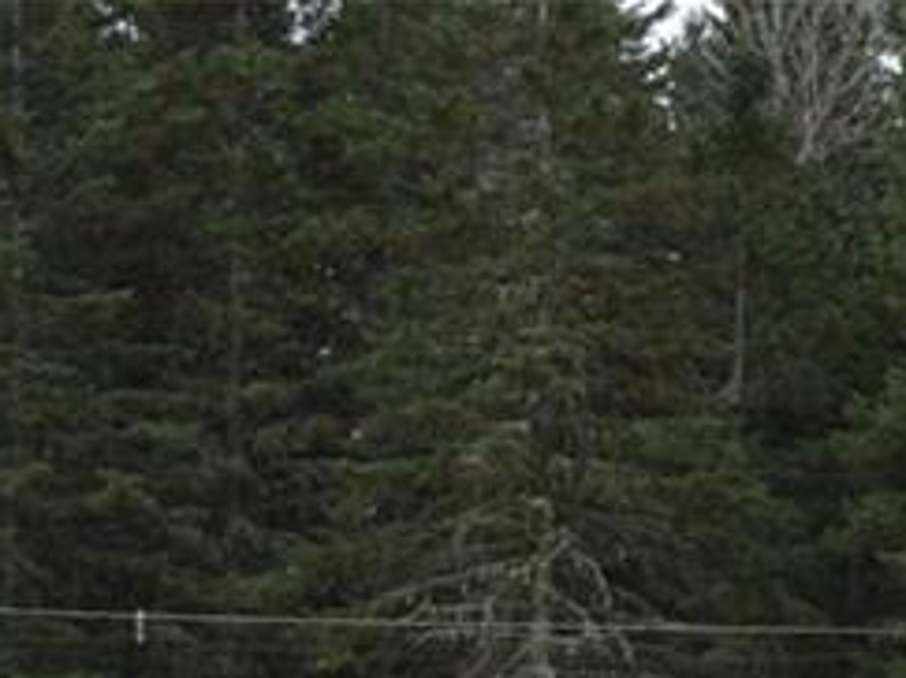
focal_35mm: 207
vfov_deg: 7.0
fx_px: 5415
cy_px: 1268
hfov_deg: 9.3
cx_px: 1391
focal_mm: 34
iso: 360
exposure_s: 1/125
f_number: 5.6
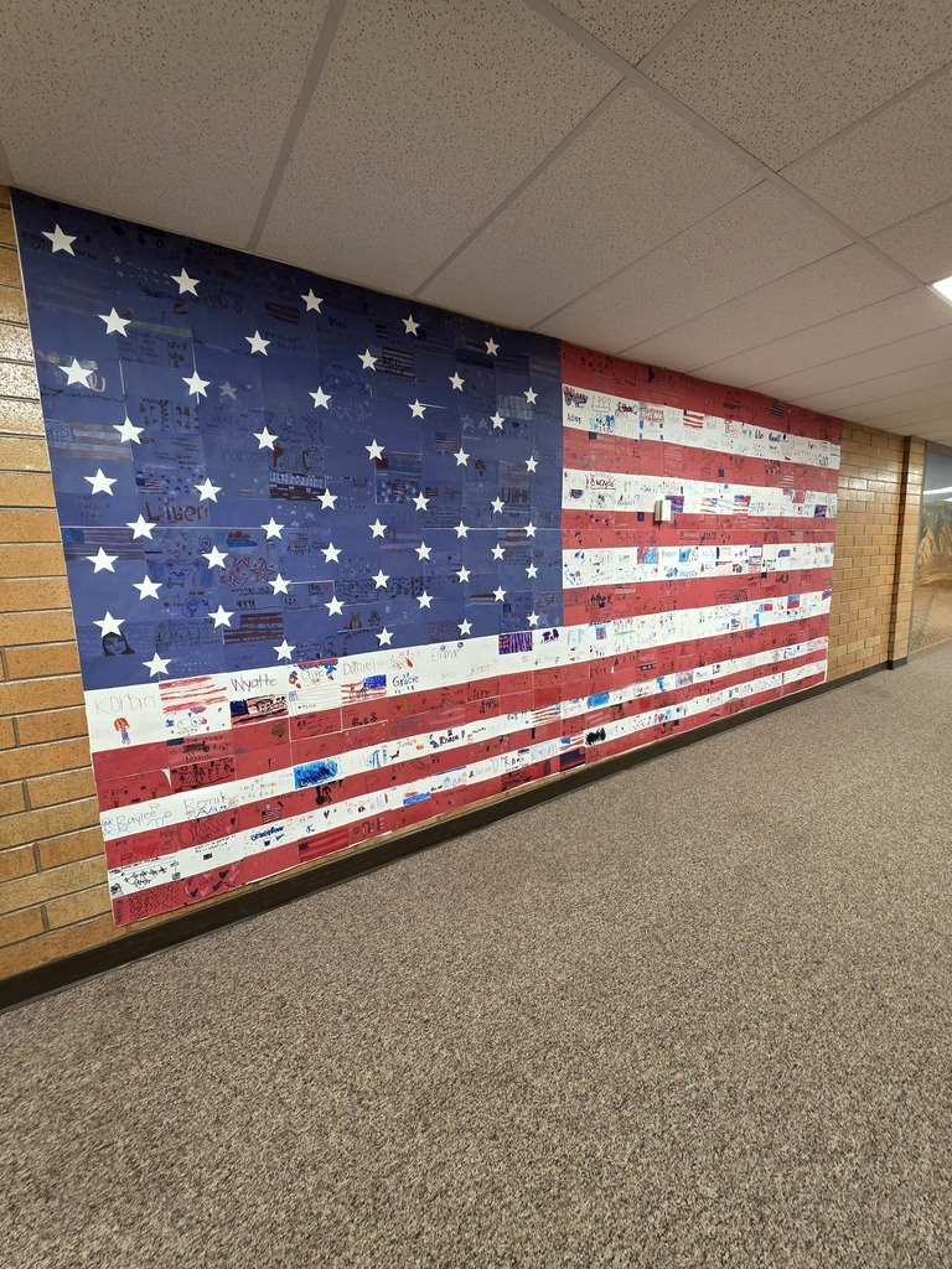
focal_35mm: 13
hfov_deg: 89.9
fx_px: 477
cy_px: 634
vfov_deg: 106.2
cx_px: 476
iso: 320
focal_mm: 2.2
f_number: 1.9
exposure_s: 1/60
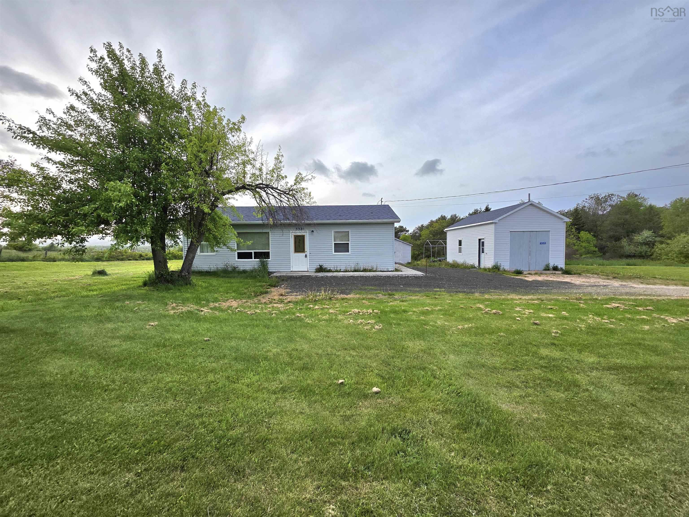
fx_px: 259
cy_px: 258
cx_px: 344
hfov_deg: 106.2
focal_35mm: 13
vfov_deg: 89.9
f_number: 1.9
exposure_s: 1/1667
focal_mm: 2.2
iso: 40
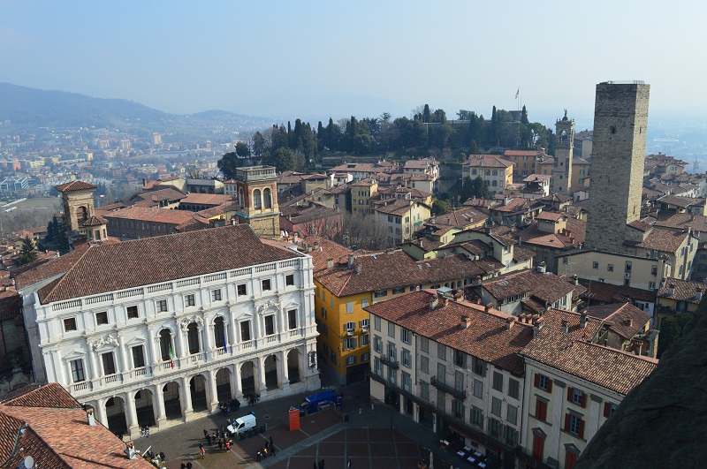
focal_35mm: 27
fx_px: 529
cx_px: 354
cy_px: 234
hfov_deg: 67.5
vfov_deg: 47.8
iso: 400
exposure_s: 1/500
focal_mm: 18
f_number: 11
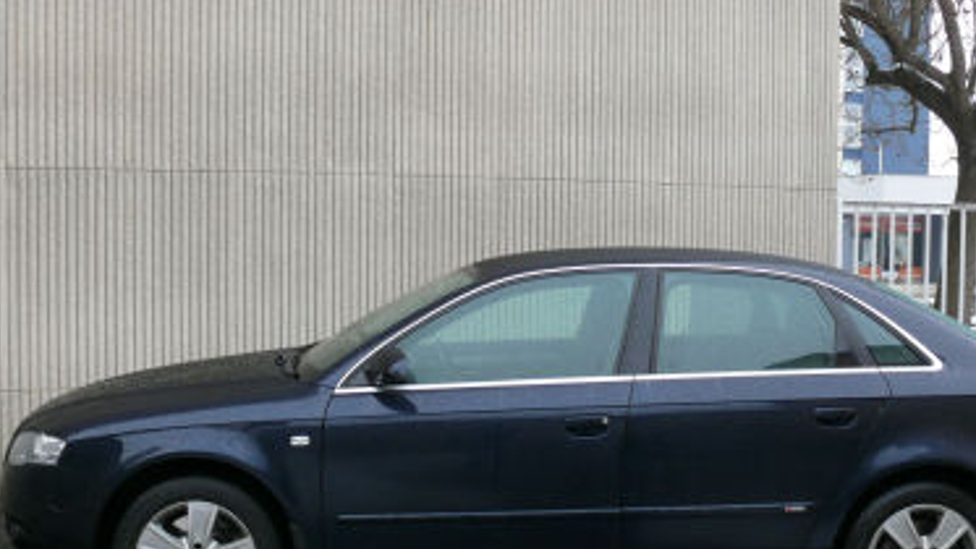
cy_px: 348
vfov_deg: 25.9
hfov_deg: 44.5
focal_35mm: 46
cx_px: 547
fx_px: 1191
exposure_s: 1/100
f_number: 3.6
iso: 100
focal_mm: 7.4
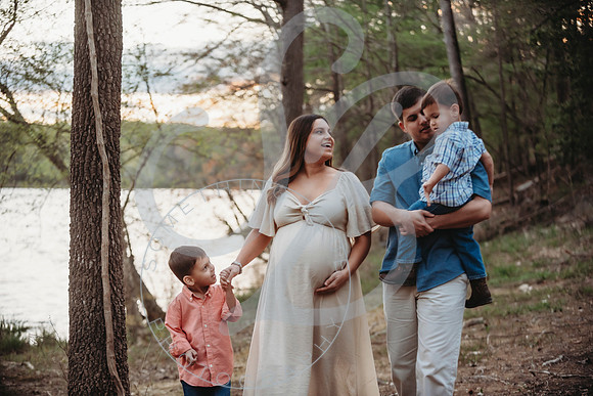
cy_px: 198
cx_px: 296
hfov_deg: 26.0
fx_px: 1285
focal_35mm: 78
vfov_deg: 17.5
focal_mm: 78
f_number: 2.8
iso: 1000
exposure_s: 1/320
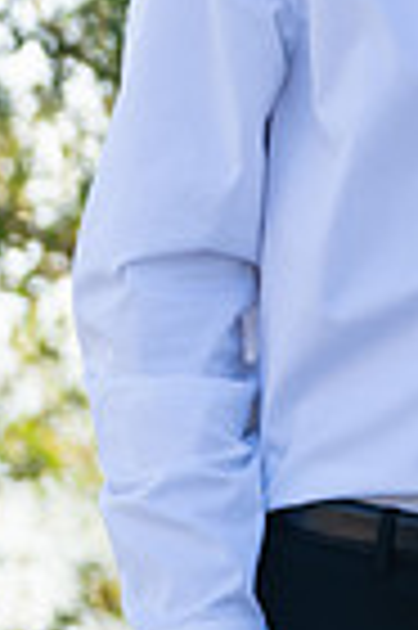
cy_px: -16
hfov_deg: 2.3
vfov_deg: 3.4
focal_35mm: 603
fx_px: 10528
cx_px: 879
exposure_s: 1/500
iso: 100
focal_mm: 130
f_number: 2.8
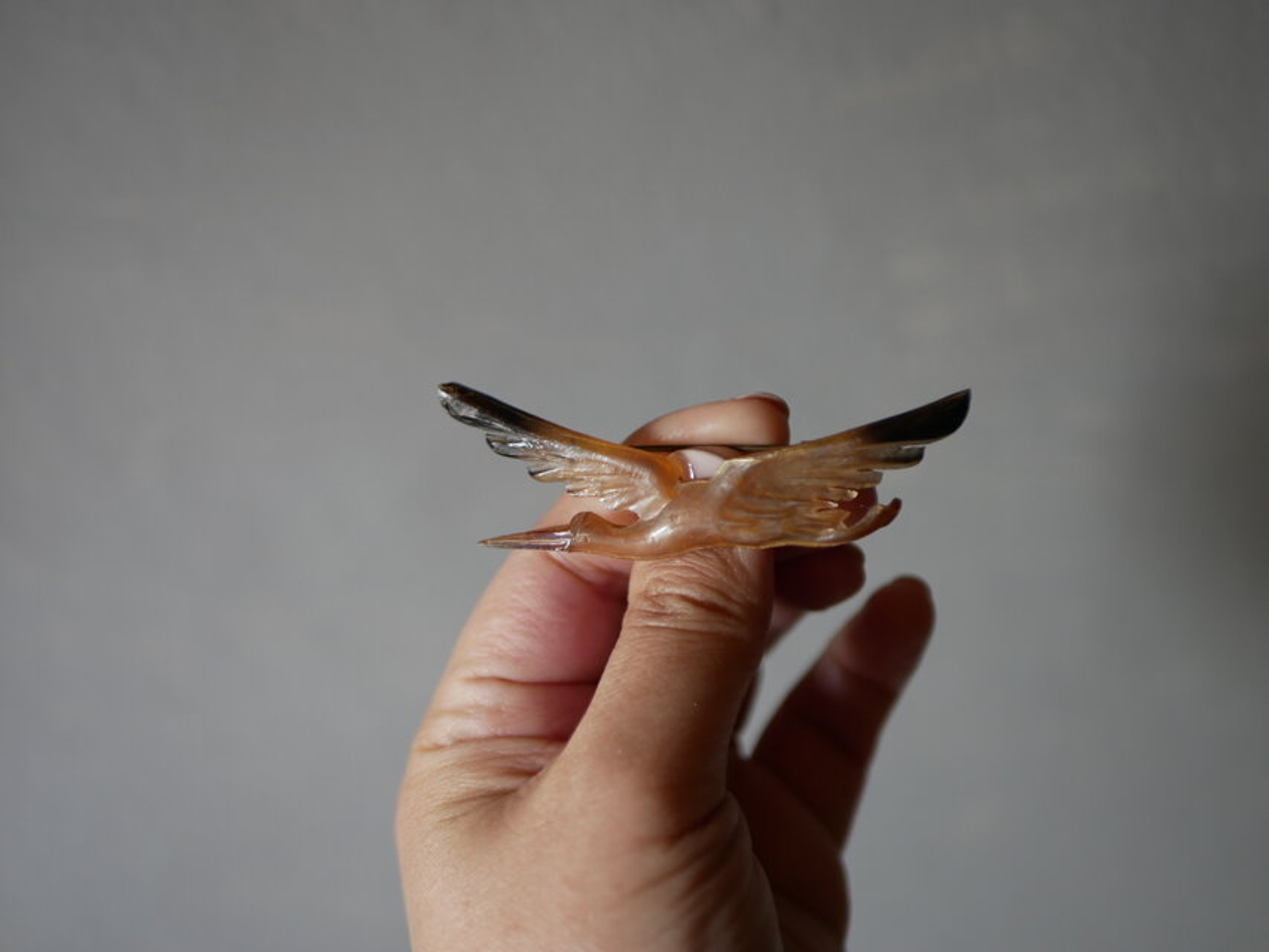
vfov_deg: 29.1
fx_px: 1833
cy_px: 476
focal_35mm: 50
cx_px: 634
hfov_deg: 38.2
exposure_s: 1/125
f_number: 2
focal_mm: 25
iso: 200
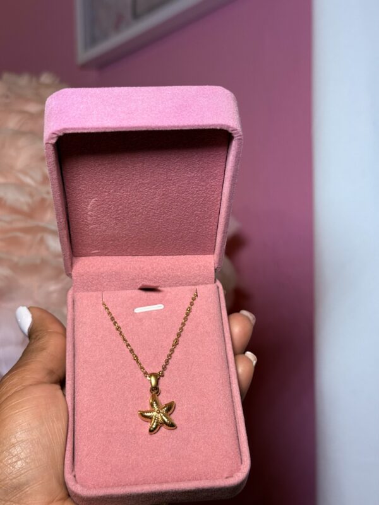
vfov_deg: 39.7
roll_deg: +0.5
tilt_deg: +3.7
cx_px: 190
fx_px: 701
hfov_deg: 30.3
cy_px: 252
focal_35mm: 48
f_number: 1.78
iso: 80
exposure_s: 1/60
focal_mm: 6.76
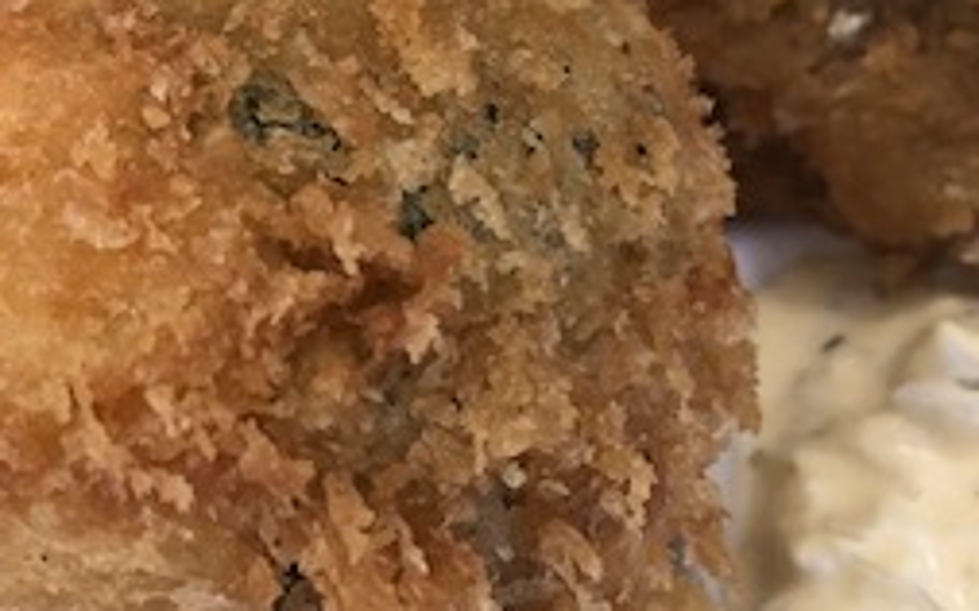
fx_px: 2001
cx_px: 205
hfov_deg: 27.0
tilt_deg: -57.6
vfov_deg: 17.2
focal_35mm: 75
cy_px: 89
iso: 40
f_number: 1.8
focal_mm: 3.99
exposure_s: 1/15
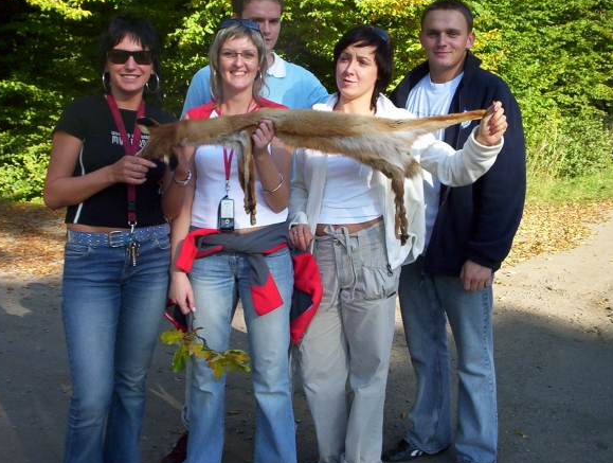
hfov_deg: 44.6
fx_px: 745
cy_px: 216
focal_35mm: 42
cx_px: 277
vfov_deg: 34.5
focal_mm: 4.99
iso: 100
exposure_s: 1/191
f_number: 4.5
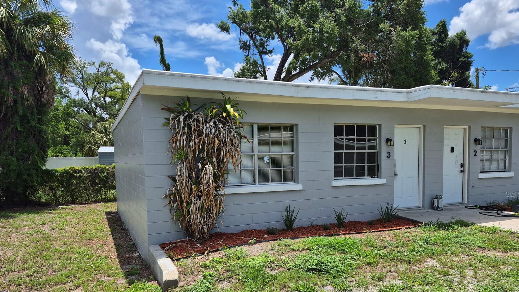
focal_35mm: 26
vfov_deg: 43.8
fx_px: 358
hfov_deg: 71.9
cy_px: 194
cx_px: 268
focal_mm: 5.4
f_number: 1.8
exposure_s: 1/2028
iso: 25
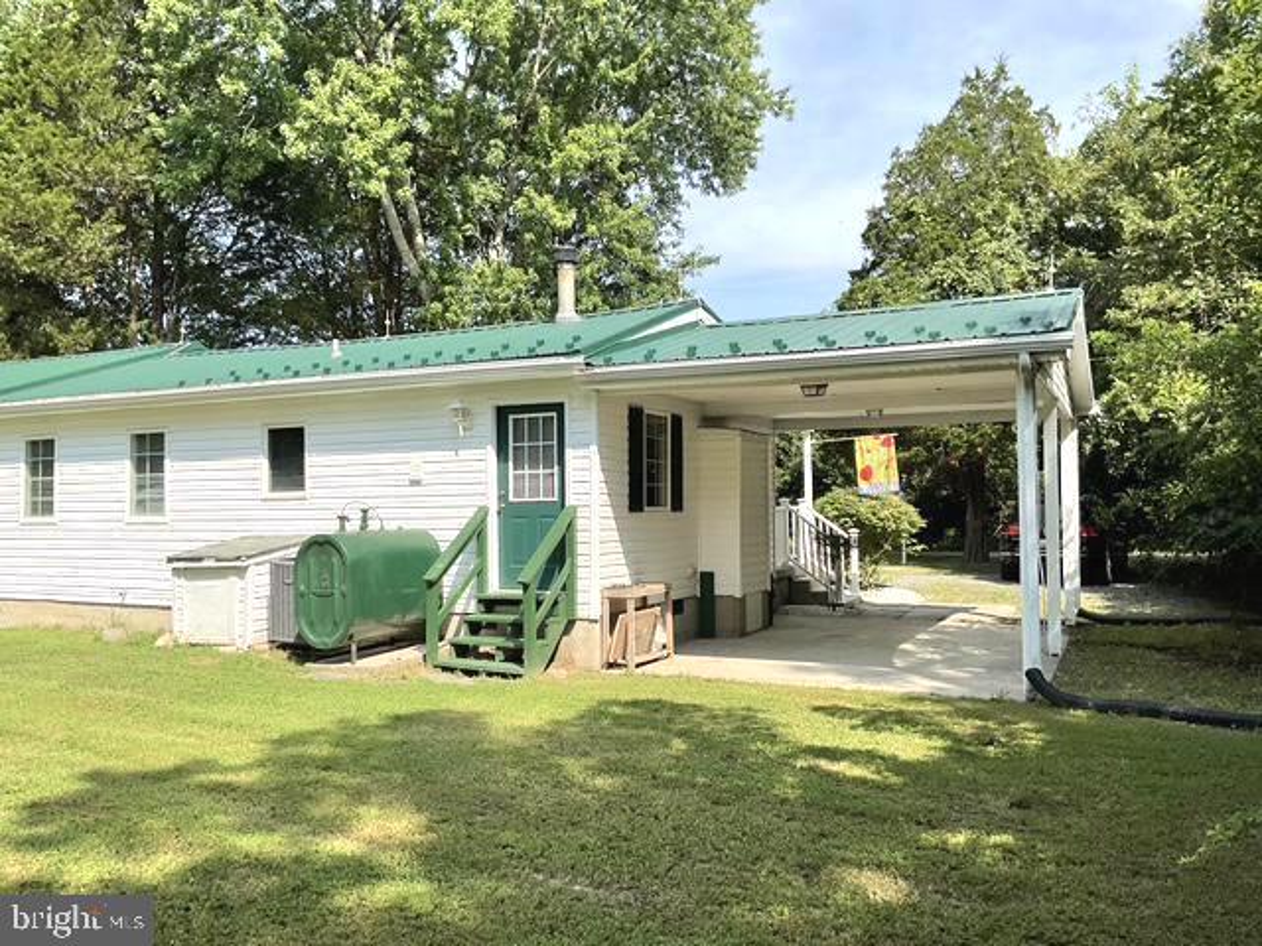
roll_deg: +0.3
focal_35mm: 29
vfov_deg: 48.2
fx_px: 1057
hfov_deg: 61.7
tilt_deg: +4.4
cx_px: 631
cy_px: 473
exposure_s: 1/1250
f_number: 1.8
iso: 16
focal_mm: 3
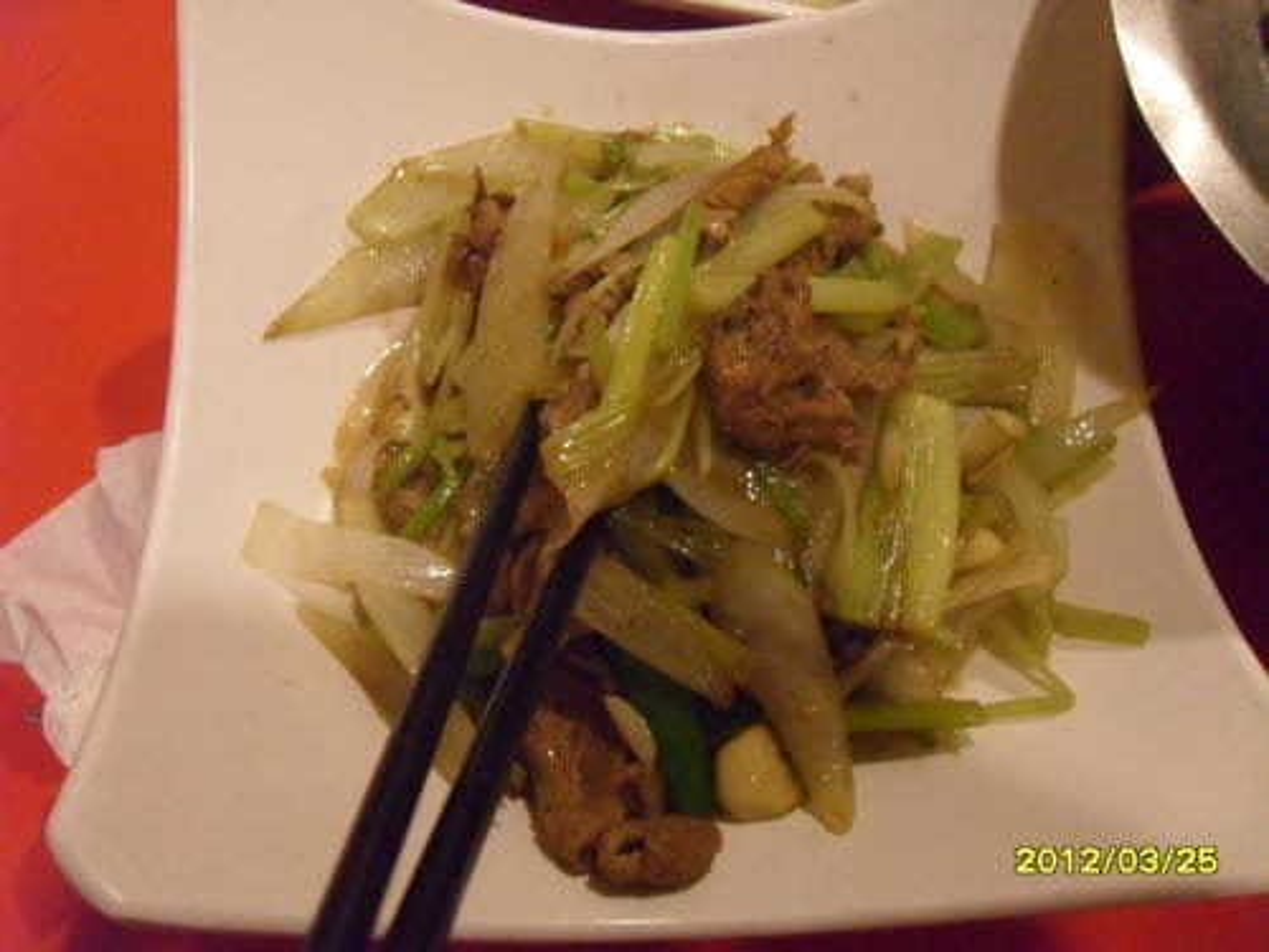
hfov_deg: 52.6
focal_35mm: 35
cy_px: 476
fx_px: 1283
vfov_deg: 40.7
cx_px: 634
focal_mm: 6.2
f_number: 2.8
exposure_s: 1/45
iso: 800
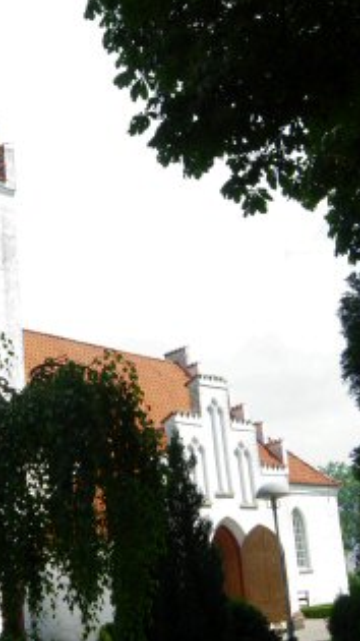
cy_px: 318
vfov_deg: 39.2
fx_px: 900
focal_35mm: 53
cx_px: 82
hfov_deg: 22.4
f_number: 6.1
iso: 50
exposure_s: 1/186
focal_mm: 7.5
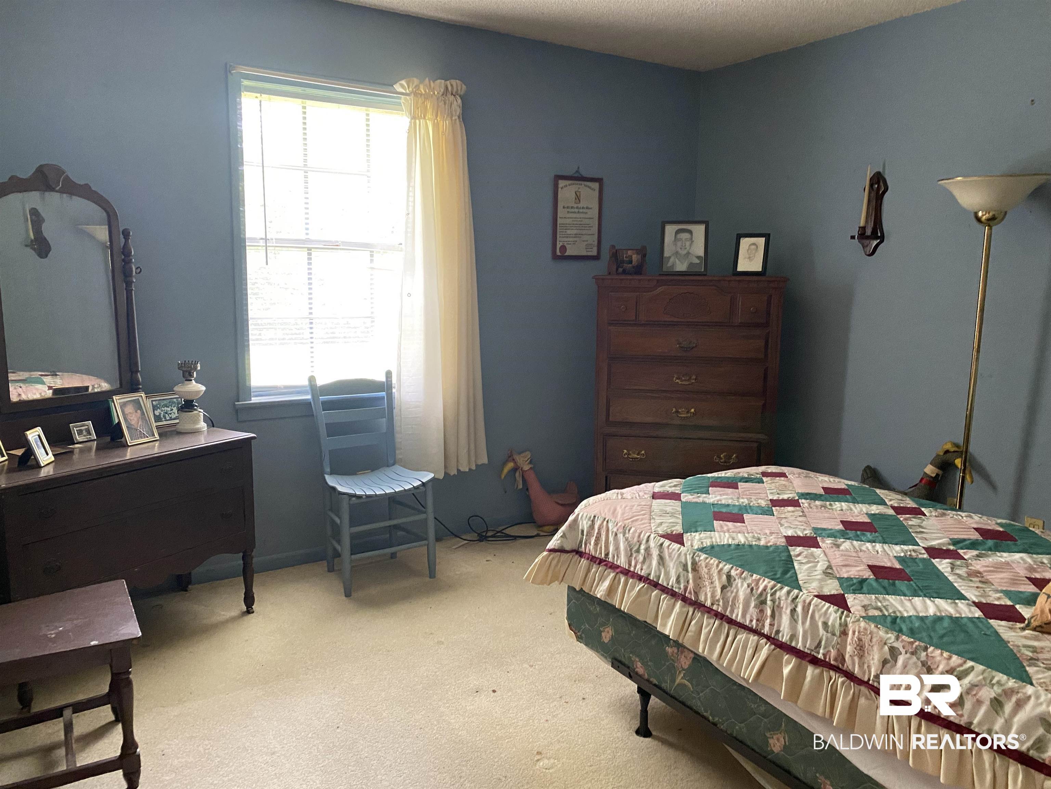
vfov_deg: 53.1
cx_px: 526
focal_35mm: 26
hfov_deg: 67.3
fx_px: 789
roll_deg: -1.5
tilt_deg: -9.8
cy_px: 394
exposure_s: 1/60
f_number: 1.8
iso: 500
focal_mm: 4.25
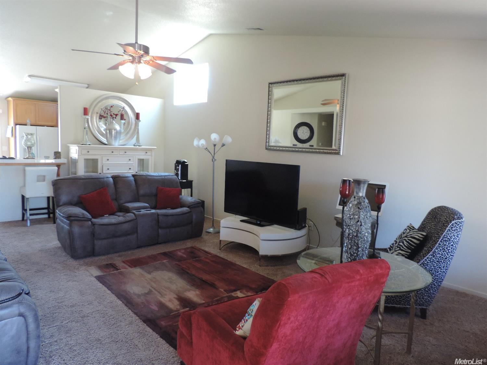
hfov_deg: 71.6
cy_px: 182
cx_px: 244
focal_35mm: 24
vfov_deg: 56.8
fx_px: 338
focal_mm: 4.3
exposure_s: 1/30
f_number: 3
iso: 400
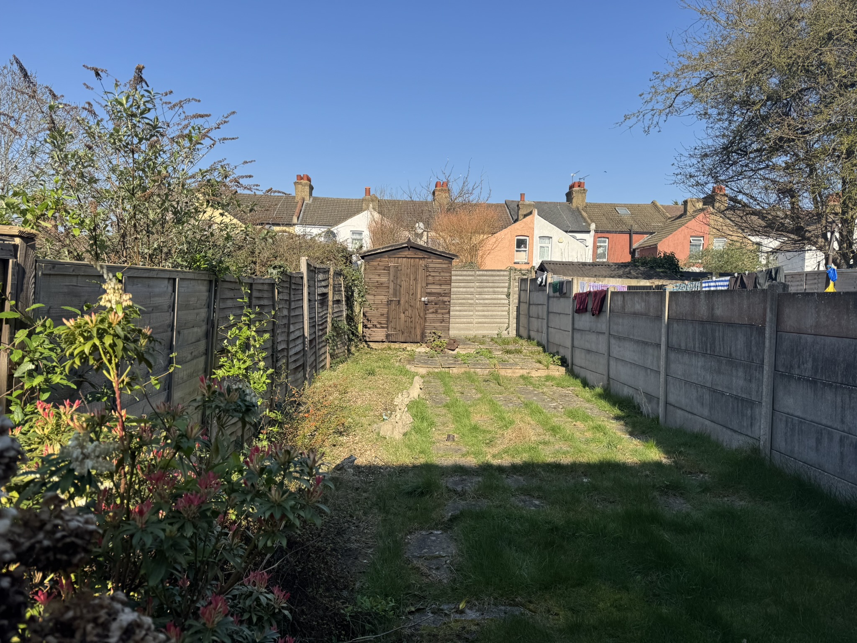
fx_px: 594
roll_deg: -1.7
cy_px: 322
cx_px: 428
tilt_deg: -3.1
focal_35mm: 24
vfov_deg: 56.8
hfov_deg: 71.6
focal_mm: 6.76
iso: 80
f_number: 1.78
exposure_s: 1/2959
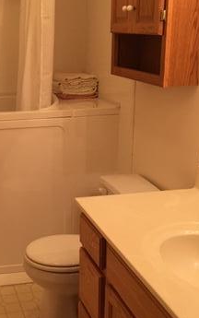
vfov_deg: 35.7
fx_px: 494
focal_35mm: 57
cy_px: 159
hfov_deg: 22.2
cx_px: 18
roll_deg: +0.2
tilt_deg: -14.8
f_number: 2.2
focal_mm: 4.15
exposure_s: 1/15
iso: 32
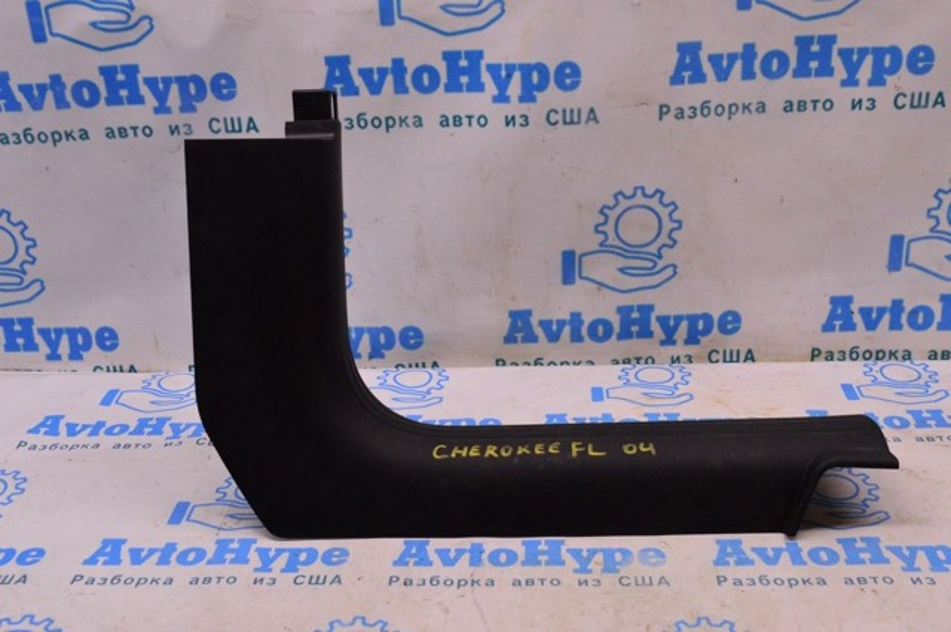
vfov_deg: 30.8
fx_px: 1148
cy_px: 316
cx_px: 476
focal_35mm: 44
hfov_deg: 45.0
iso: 1600
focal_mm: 29
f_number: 8
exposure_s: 1/125
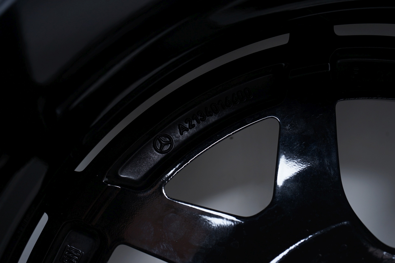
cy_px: 132
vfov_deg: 27.0
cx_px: 198
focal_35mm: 50
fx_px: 548
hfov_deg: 39.6
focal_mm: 50
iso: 250
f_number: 7.1
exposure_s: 1/125
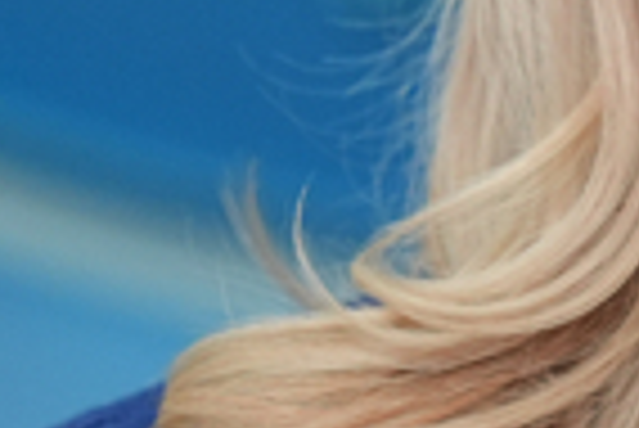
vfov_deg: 0.6
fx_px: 41932
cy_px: -324
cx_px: 988
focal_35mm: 2360
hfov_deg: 0.9
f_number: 2.8
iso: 1600
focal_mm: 400
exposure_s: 1/500
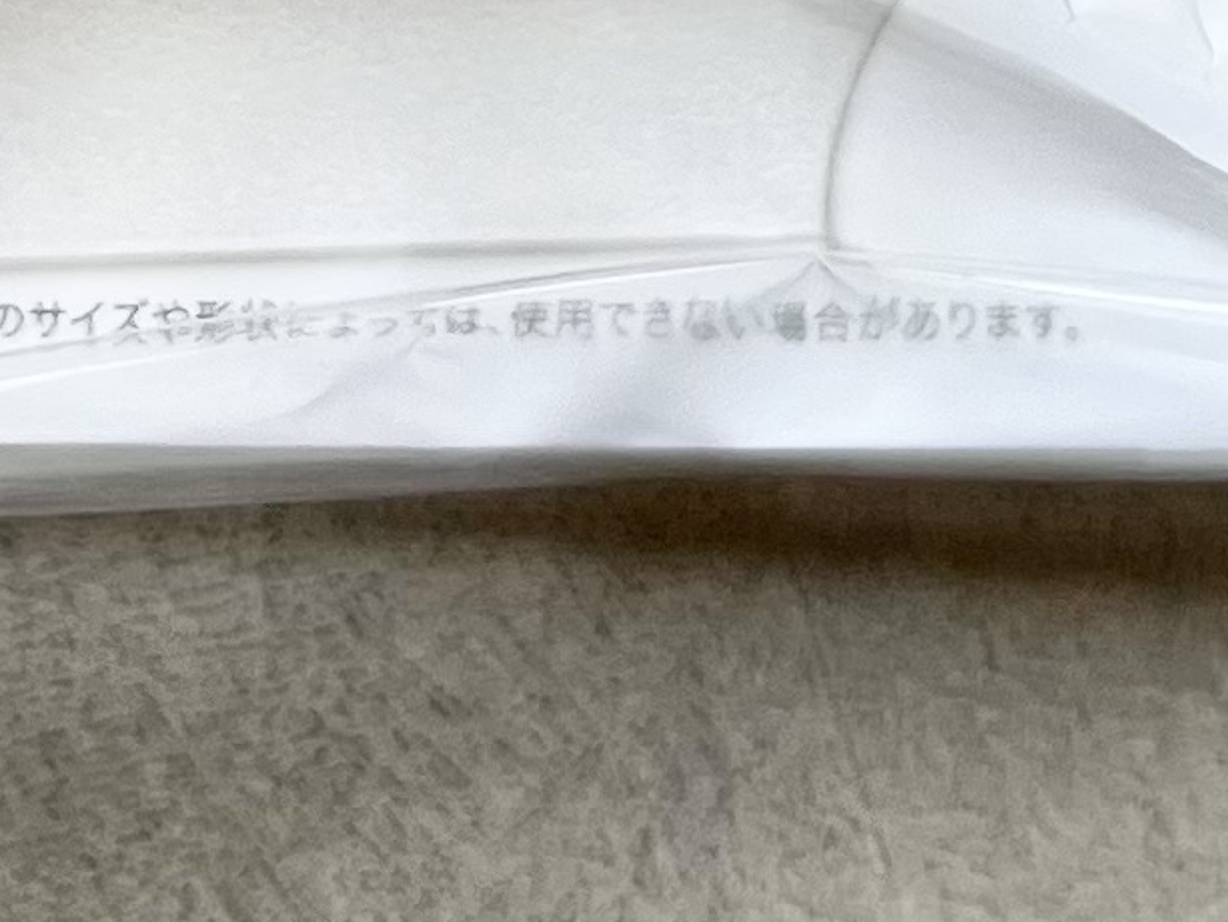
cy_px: -1165
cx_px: 347
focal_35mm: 171
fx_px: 6067
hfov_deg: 11.5
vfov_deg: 8.1
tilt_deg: -83.3
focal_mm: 5.1
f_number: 1.6
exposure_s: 1/343
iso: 50
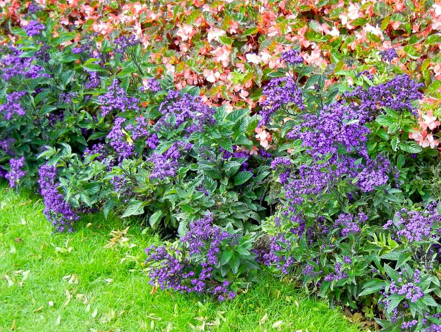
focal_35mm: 34
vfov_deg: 41.8
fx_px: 433
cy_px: 152
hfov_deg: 53.8
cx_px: 199
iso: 160
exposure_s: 1/70
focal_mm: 5.4
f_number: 3.5
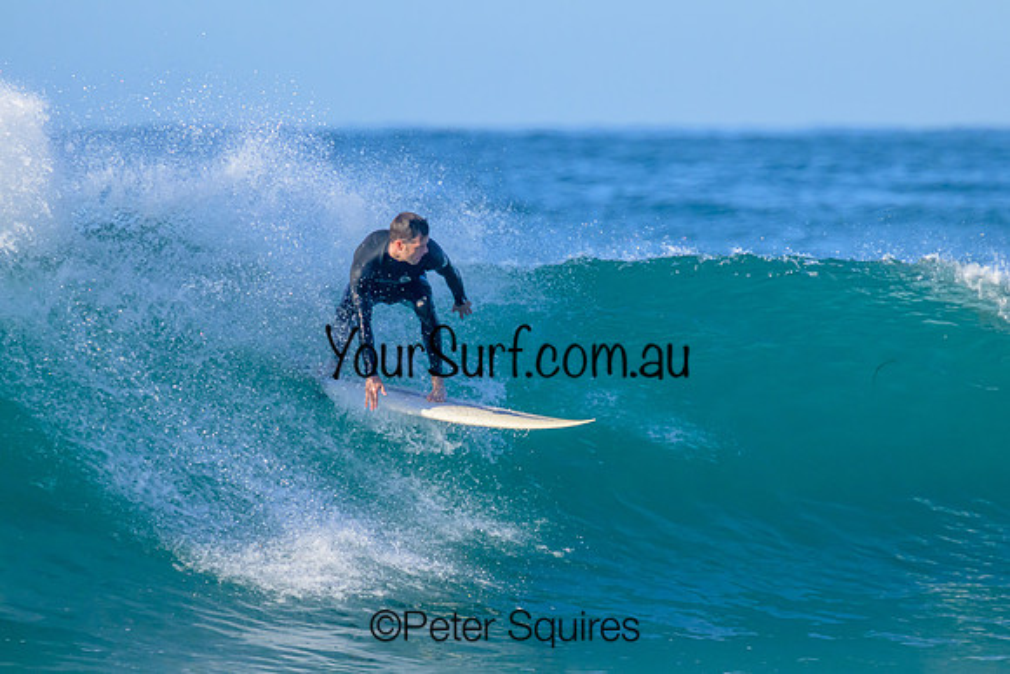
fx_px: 24988
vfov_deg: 1.5
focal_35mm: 891
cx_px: 544
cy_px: 336
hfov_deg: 2.3
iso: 2500
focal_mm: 800
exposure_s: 1/2000
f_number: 11
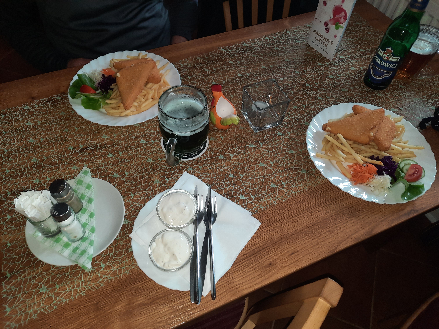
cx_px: 220
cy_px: 164
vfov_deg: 54.9
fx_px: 317
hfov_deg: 69.4
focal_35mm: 25
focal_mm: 4.6
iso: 125
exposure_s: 1/50
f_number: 2
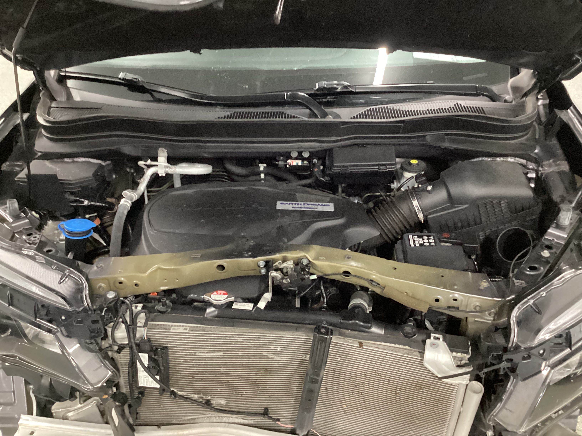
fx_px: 521
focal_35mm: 31
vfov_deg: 45.4
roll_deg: +1.7
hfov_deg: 58.4
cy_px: 218
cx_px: 291
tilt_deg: -33.1
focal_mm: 3.3
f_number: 2.4
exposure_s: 1/25
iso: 800
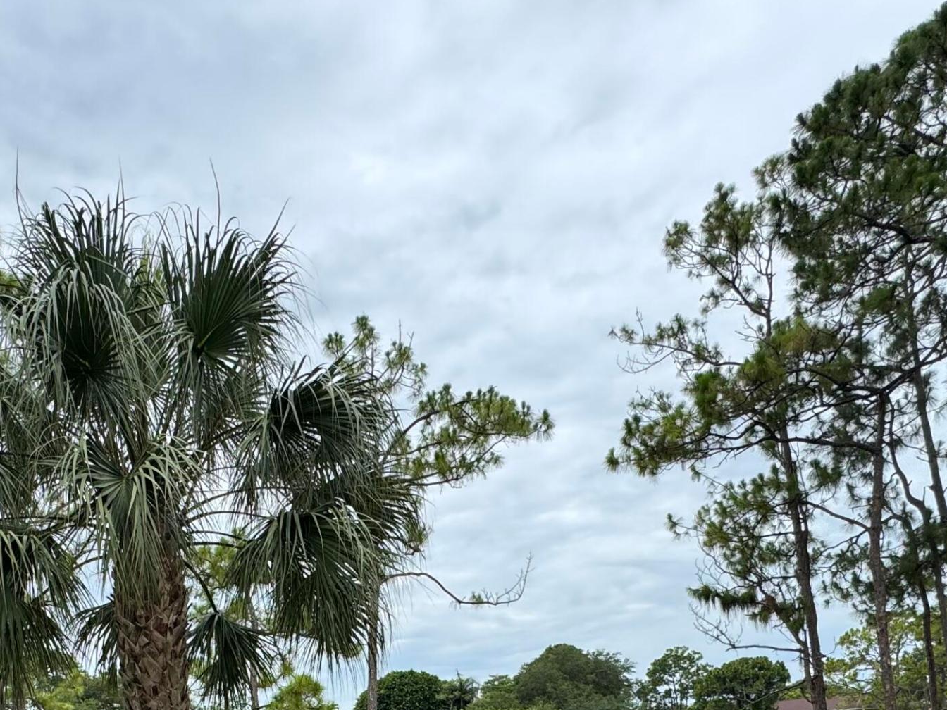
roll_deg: +2.4
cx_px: 338
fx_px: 821
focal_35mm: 30
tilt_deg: +0.9
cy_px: 757
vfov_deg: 39.4
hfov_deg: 59.0
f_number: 2.2
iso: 40
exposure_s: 1/763
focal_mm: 2.22
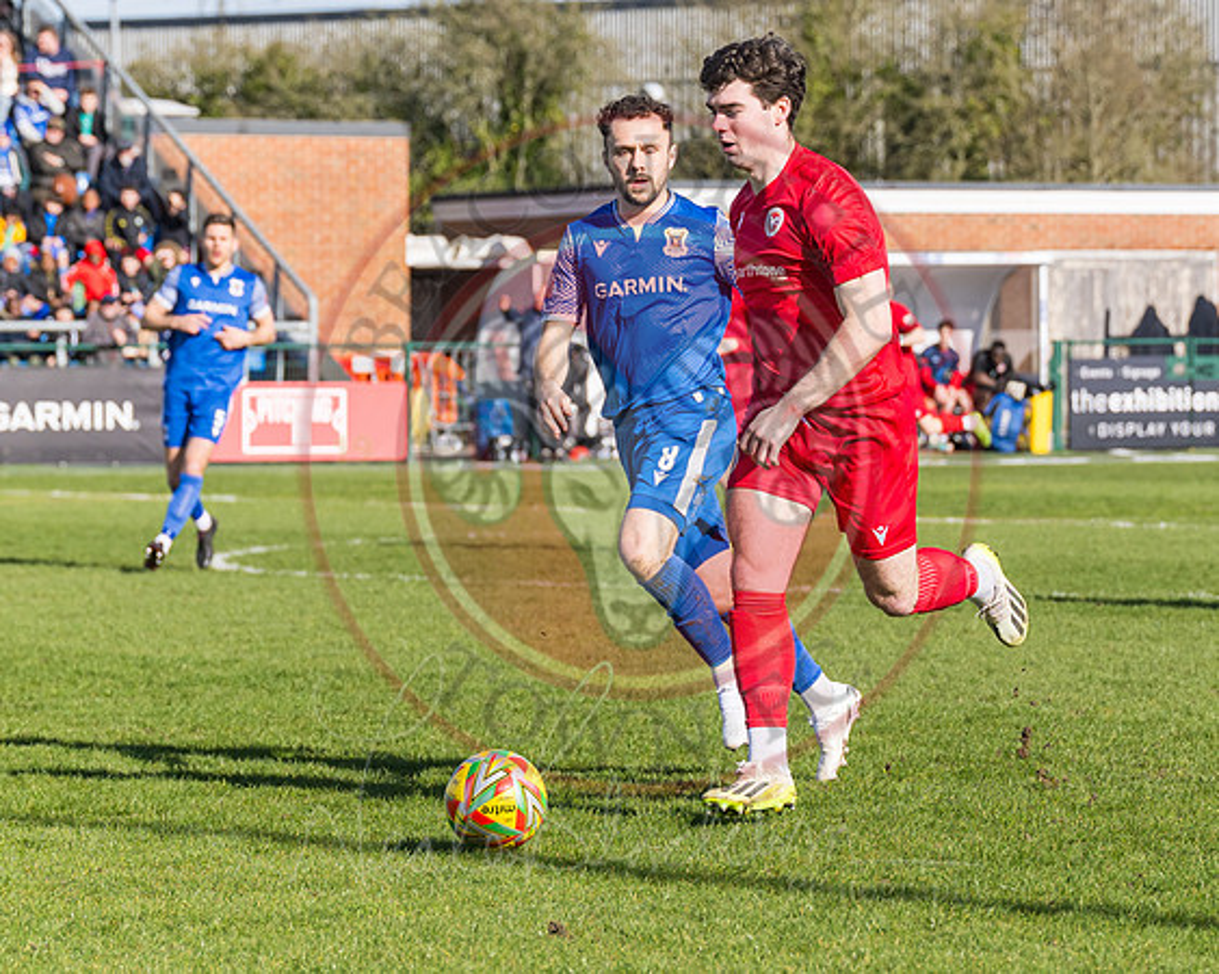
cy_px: 502
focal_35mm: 208
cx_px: 830
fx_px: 7497
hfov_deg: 9.3
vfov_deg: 7.4
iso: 100
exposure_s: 1/2500
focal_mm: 87
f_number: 4
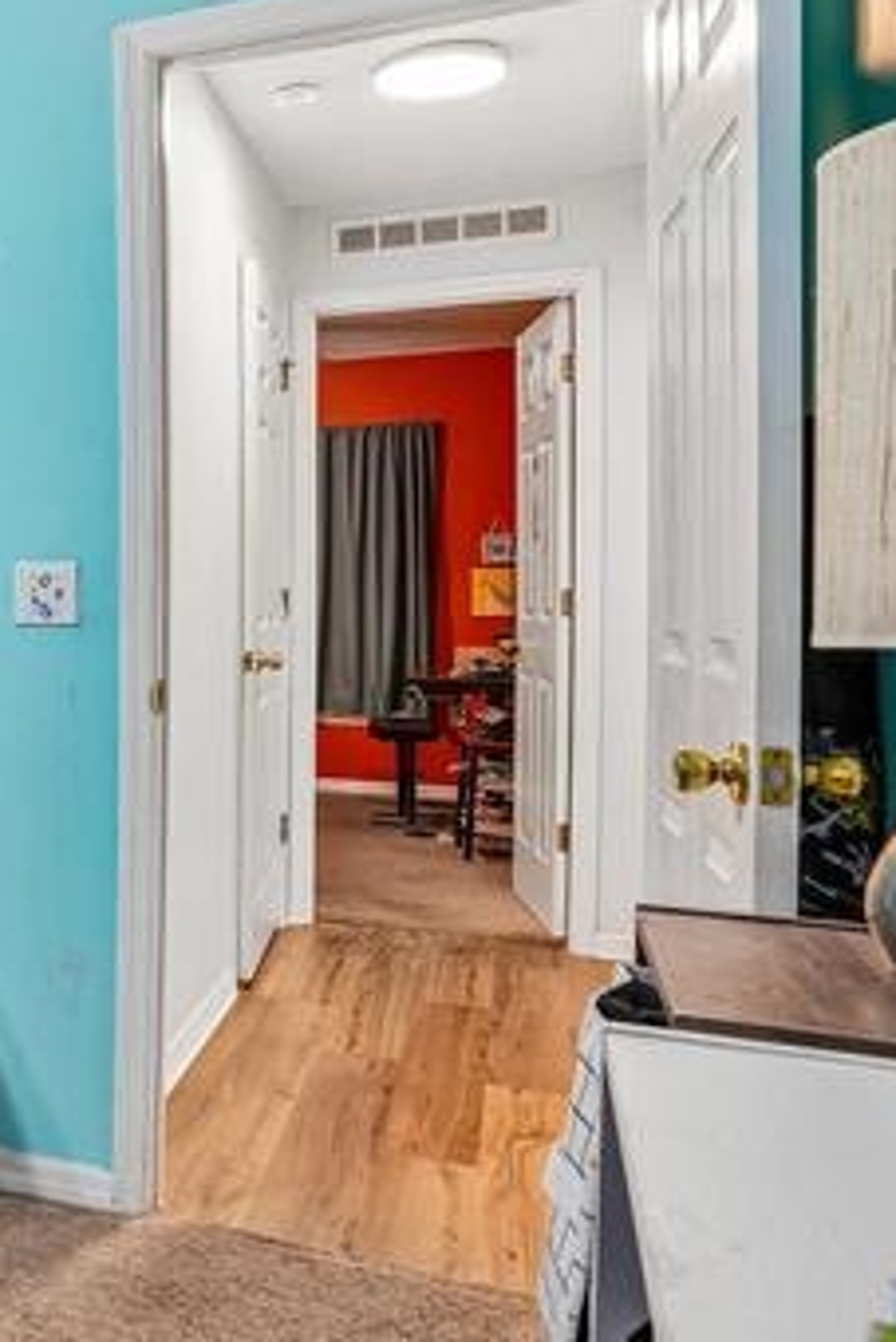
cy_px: 616
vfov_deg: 53.1
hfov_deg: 28.0
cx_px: -363
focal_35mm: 36
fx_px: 1343
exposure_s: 1/1.25
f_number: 9
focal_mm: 17
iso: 100
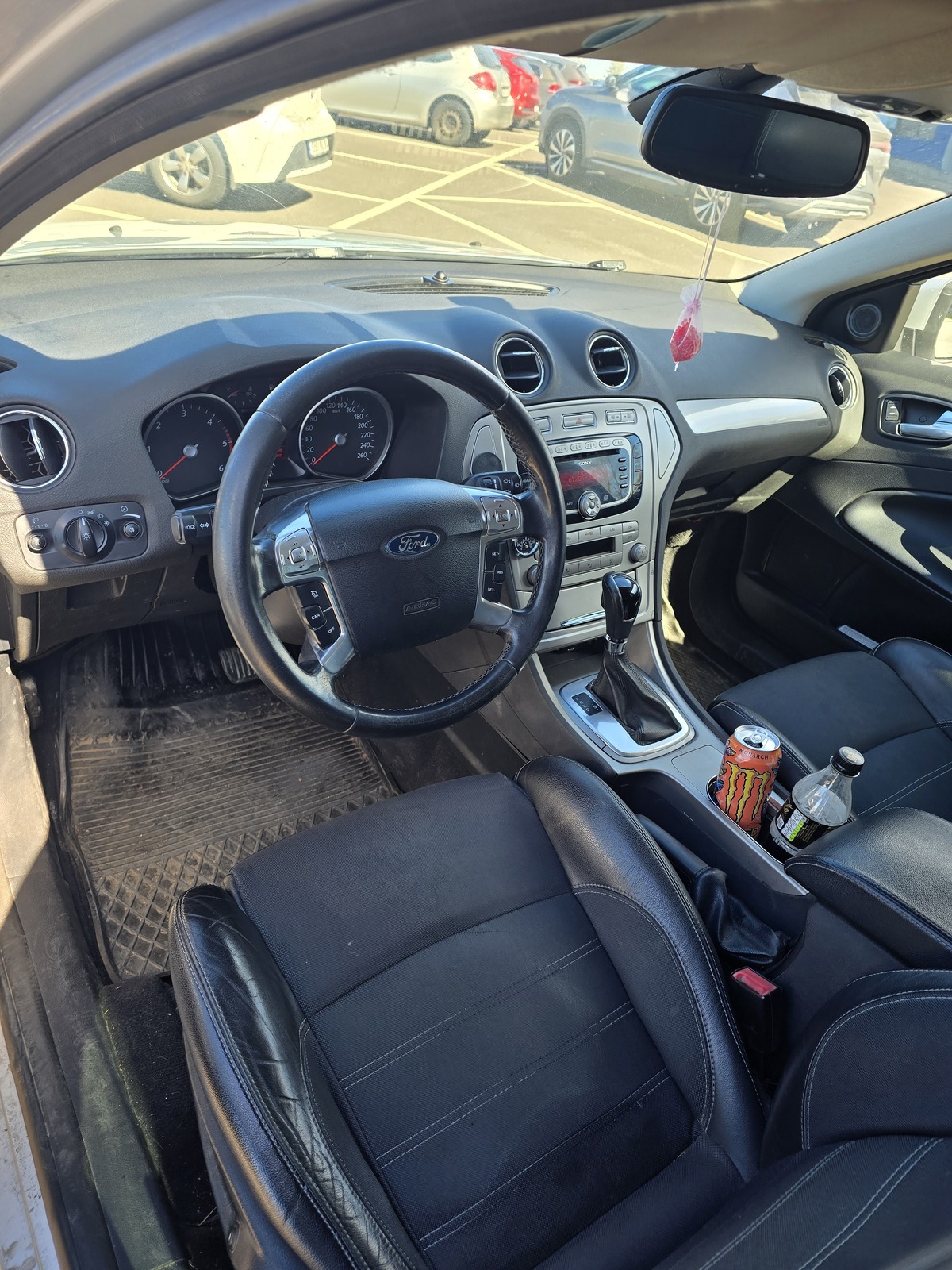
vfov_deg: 73.9
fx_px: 843
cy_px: 635
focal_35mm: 23
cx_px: 476
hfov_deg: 58.9
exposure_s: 1/180
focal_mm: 6.3
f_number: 1.7
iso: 32
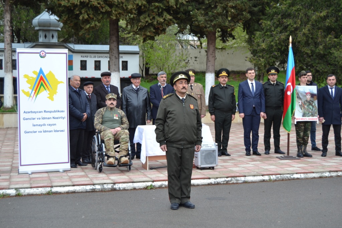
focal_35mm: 57
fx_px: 542
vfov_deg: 23.8
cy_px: 114
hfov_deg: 35.0
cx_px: 171
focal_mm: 38
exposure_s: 1/125
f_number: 5.6
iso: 180
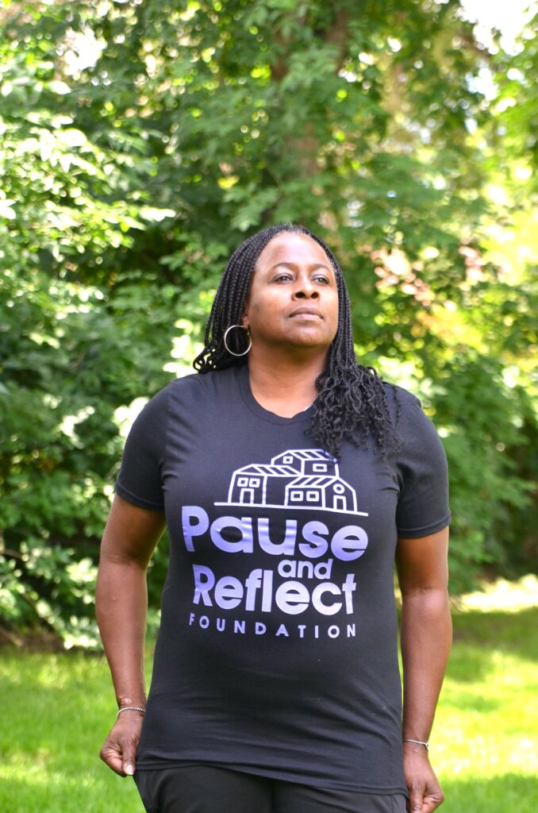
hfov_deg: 12.1
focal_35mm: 112
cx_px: 269
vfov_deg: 18.2
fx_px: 2534
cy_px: 406
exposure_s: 1/320
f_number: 4.5
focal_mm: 75
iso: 320
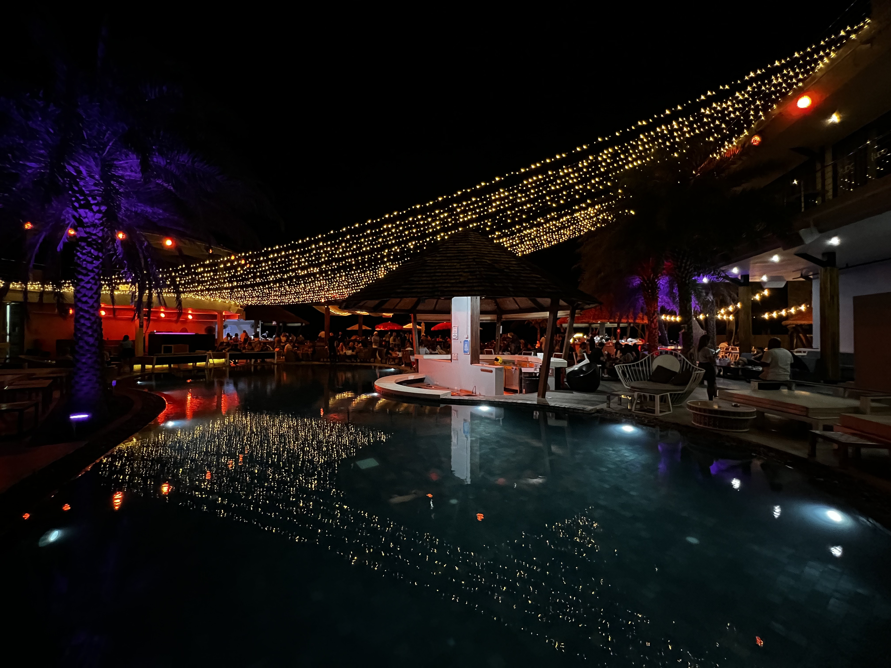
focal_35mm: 13
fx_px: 335
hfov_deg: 106.2
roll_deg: -0.2
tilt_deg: +0.2
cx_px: 446
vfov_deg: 89.9
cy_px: 334
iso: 1250
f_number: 1.8
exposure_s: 1/33
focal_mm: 1.57
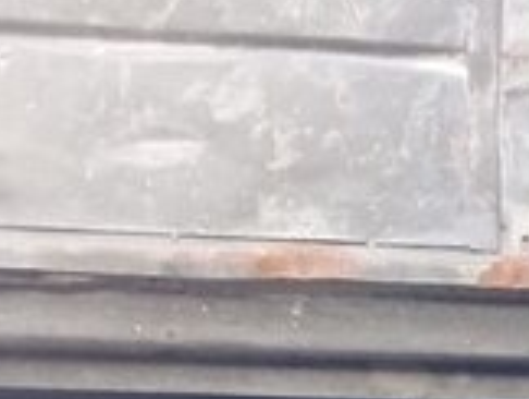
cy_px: 787
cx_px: 869
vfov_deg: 10.8
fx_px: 1928
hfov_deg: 14.3
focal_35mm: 126
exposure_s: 1/50
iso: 80
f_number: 2.2
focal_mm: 3.3
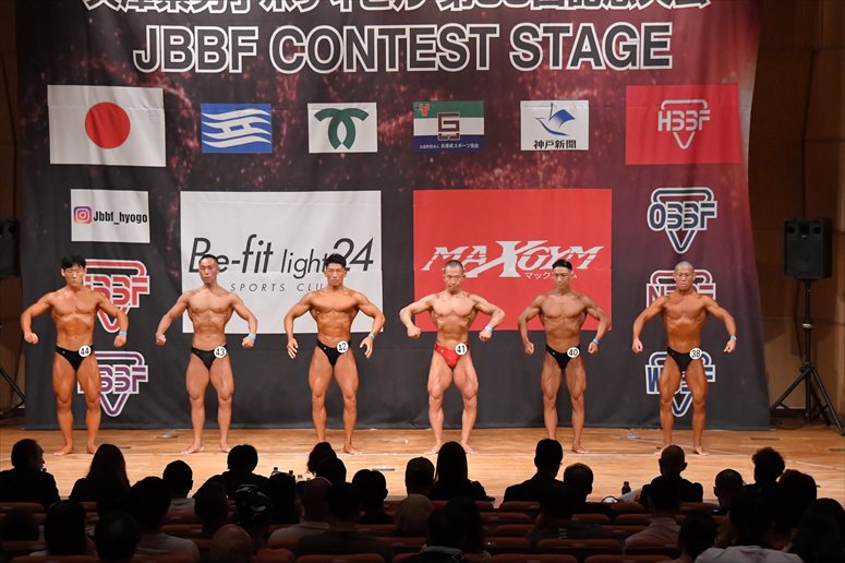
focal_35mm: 108
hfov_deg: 18.9
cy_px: 282
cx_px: 422
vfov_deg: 12.7
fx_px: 2534
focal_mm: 72
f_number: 5.6
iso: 8000
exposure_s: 1/400
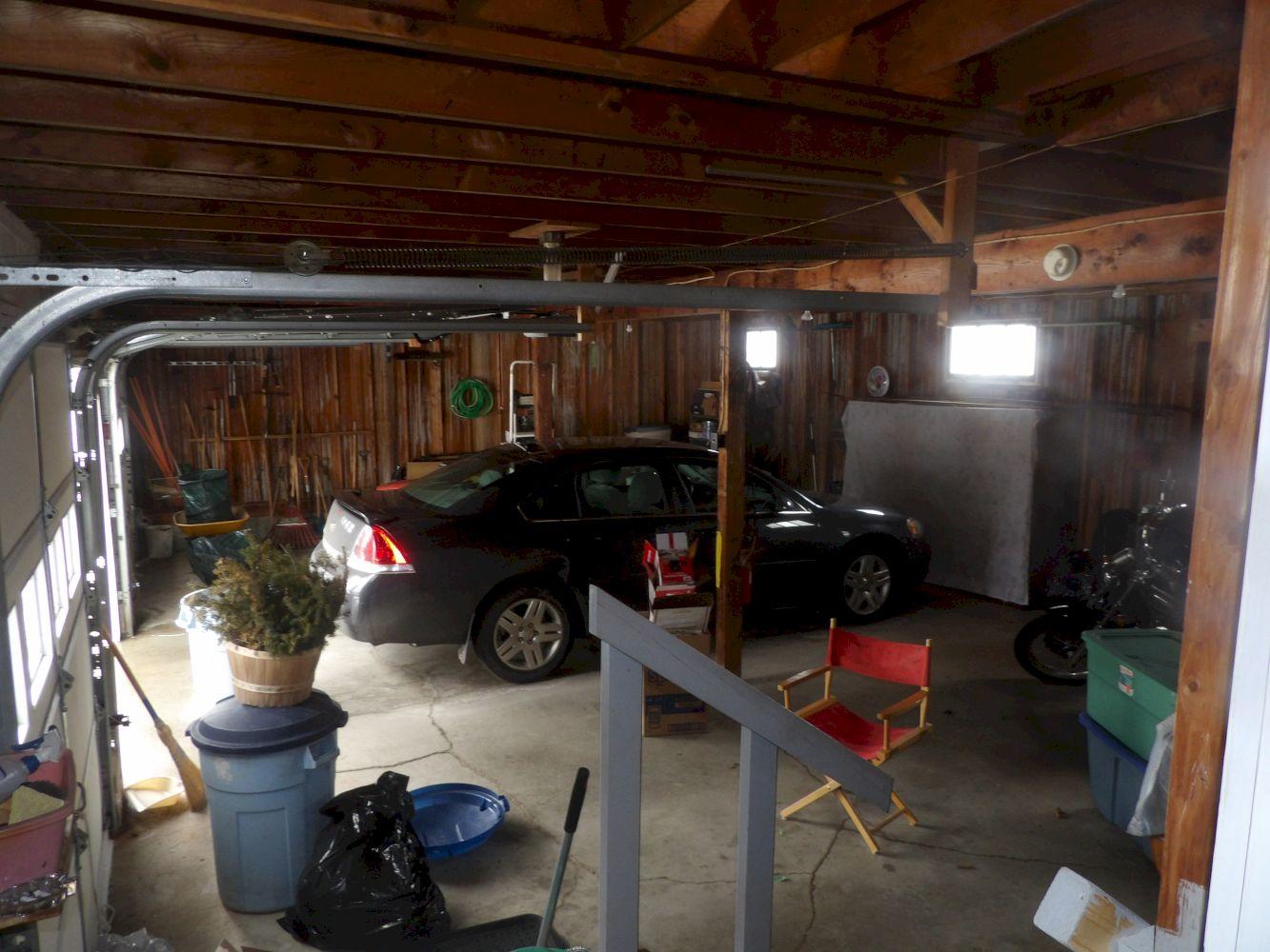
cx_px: 635
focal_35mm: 24
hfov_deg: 71.6
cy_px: 476
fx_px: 881
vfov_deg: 56.8
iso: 200
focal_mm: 4.3
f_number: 3.2
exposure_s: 1/33
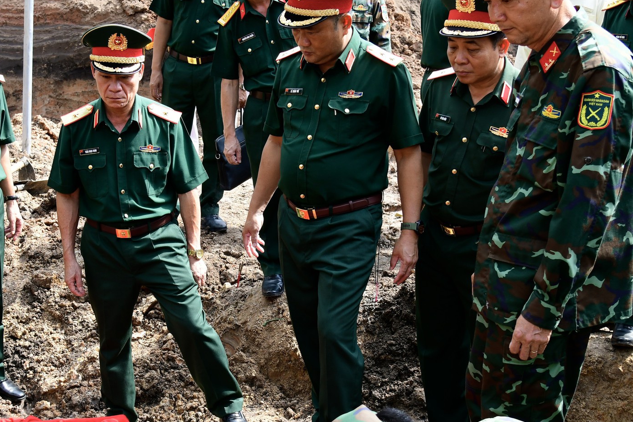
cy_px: 268
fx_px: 774
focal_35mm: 44
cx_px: 277
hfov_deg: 44.4
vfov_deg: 30.4
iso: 500
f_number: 5.6
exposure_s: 1/400
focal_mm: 24
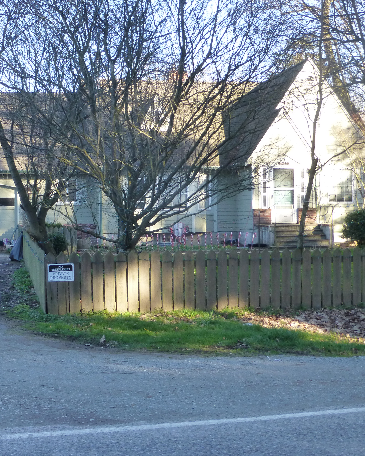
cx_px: 111
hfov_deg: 25.6
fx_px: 797
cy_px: 196
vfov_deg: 31.9
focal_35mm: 59
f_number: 3.9
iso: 160
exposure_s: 1/125
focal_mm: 6.9
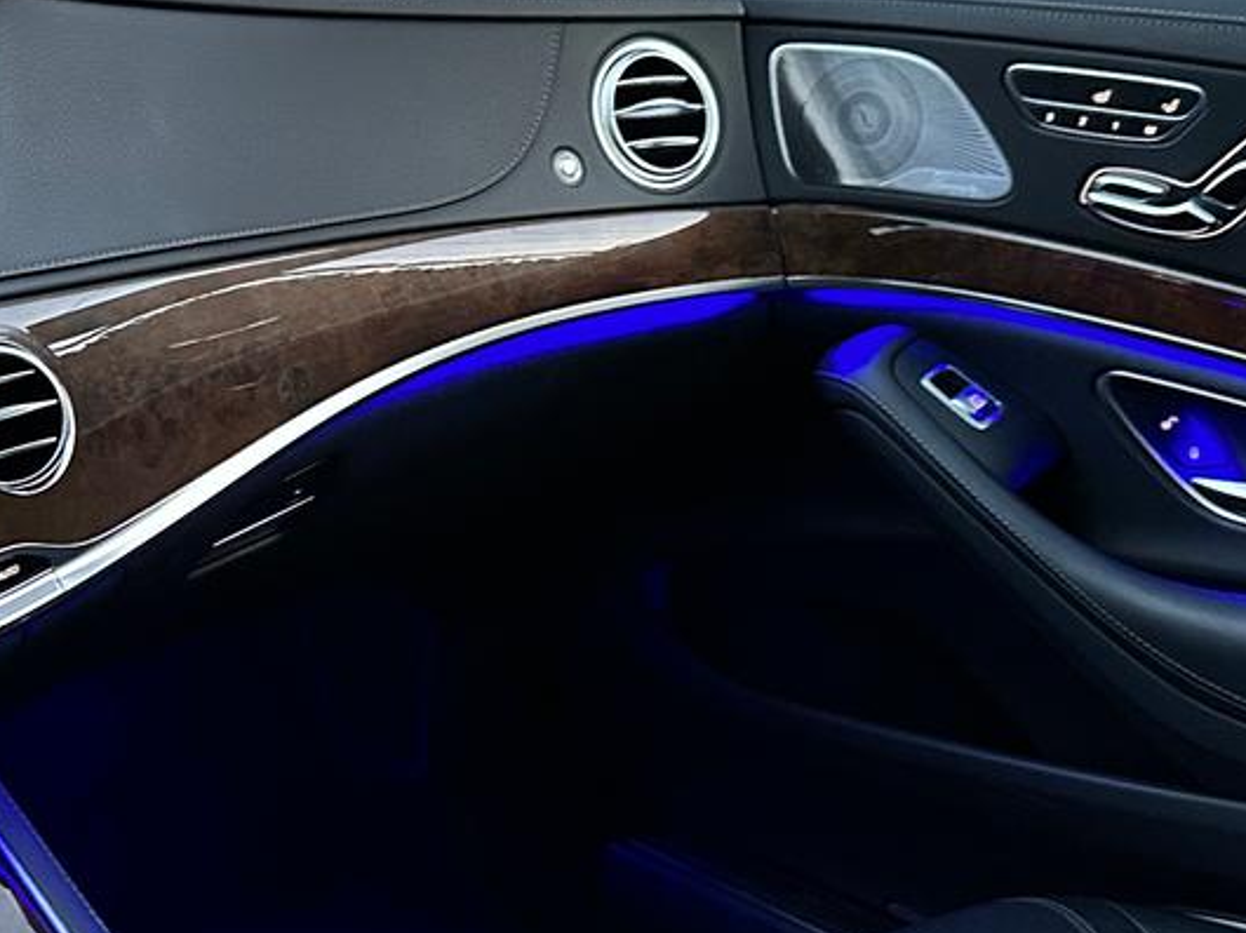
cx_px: 315
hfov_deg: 32.6
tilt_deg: -23.4
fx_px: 2087
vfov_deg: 25.2
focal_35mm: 58
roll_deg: -0.8
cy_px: 533
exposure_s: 1/30
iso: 1000
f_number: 1.78
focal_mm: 6.86
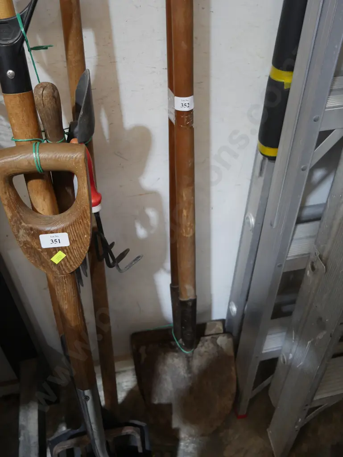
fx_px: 422
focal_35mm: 32
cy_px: 228
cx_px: 172
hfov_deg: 44.2
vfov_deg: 56.8
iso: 640
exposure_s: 1/60
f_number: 3.6
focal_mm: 16
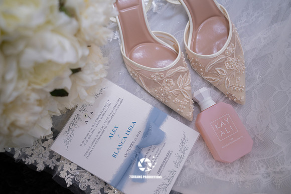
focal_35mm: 35
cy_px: 97
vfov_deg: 37.9
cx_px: 146
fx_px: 283
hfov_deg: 54.4
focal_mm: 35
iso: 1000
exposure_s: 1/125
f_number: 2.8
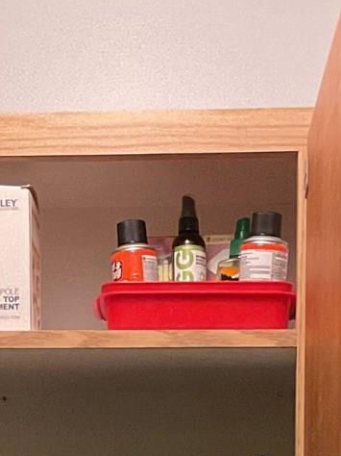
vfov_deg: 12.7
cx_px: 123
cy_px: 823
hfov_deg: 10.5
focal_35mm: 141
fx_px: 1854
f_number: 1.8
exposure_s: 1/60
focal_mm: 3
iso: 200
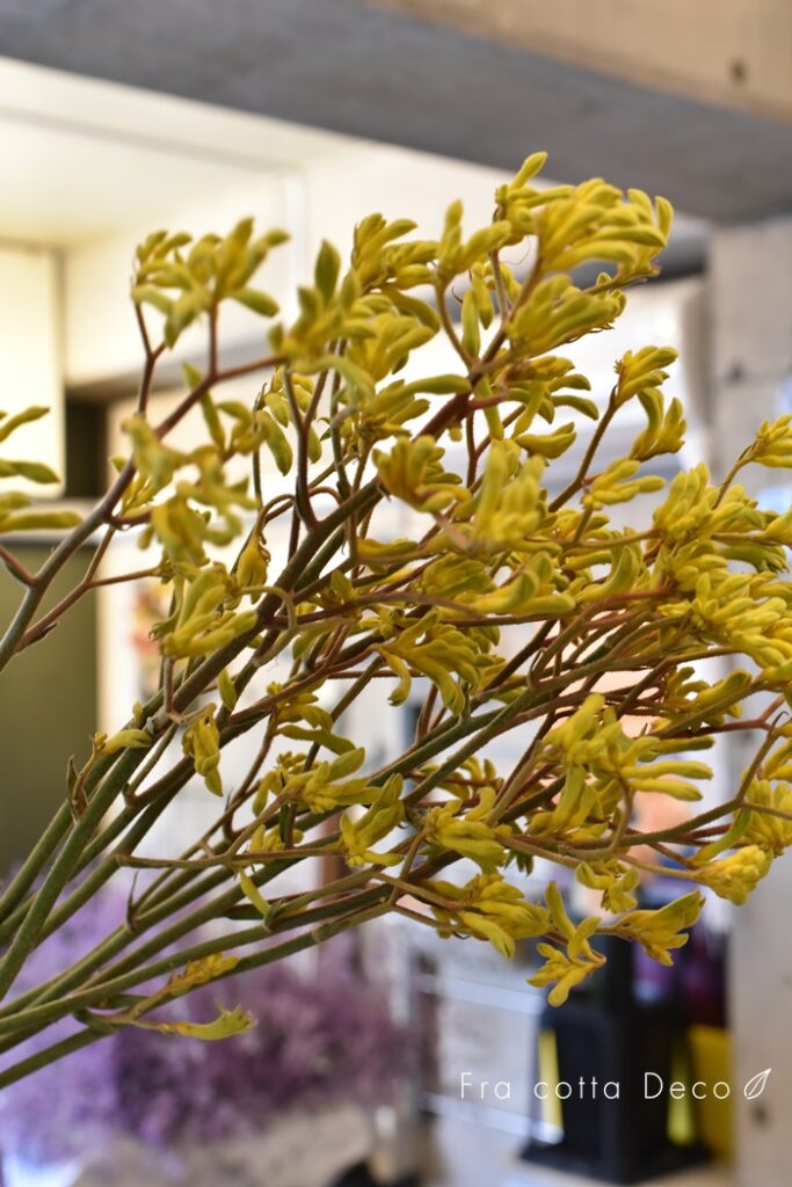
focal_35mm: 50
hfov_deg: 27.0
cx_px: 396
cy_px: 594
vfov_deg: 39.6
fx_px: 1649
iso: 2500
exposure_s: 1/30
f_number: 5.6
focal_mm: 50
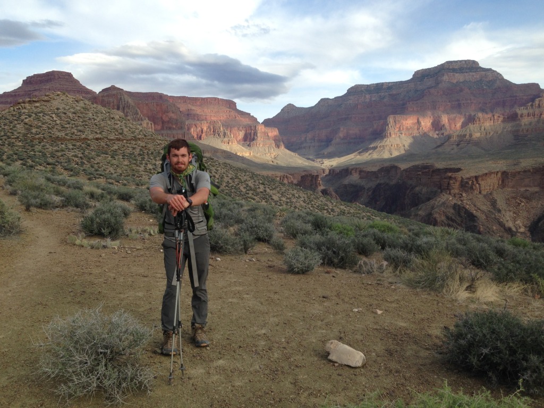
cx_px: 272
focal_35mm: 33
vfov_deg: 42.9
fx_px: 519
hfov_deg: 55.4
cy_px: 204
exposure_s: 1/589
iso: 50
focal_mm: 4.12
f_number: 2.4
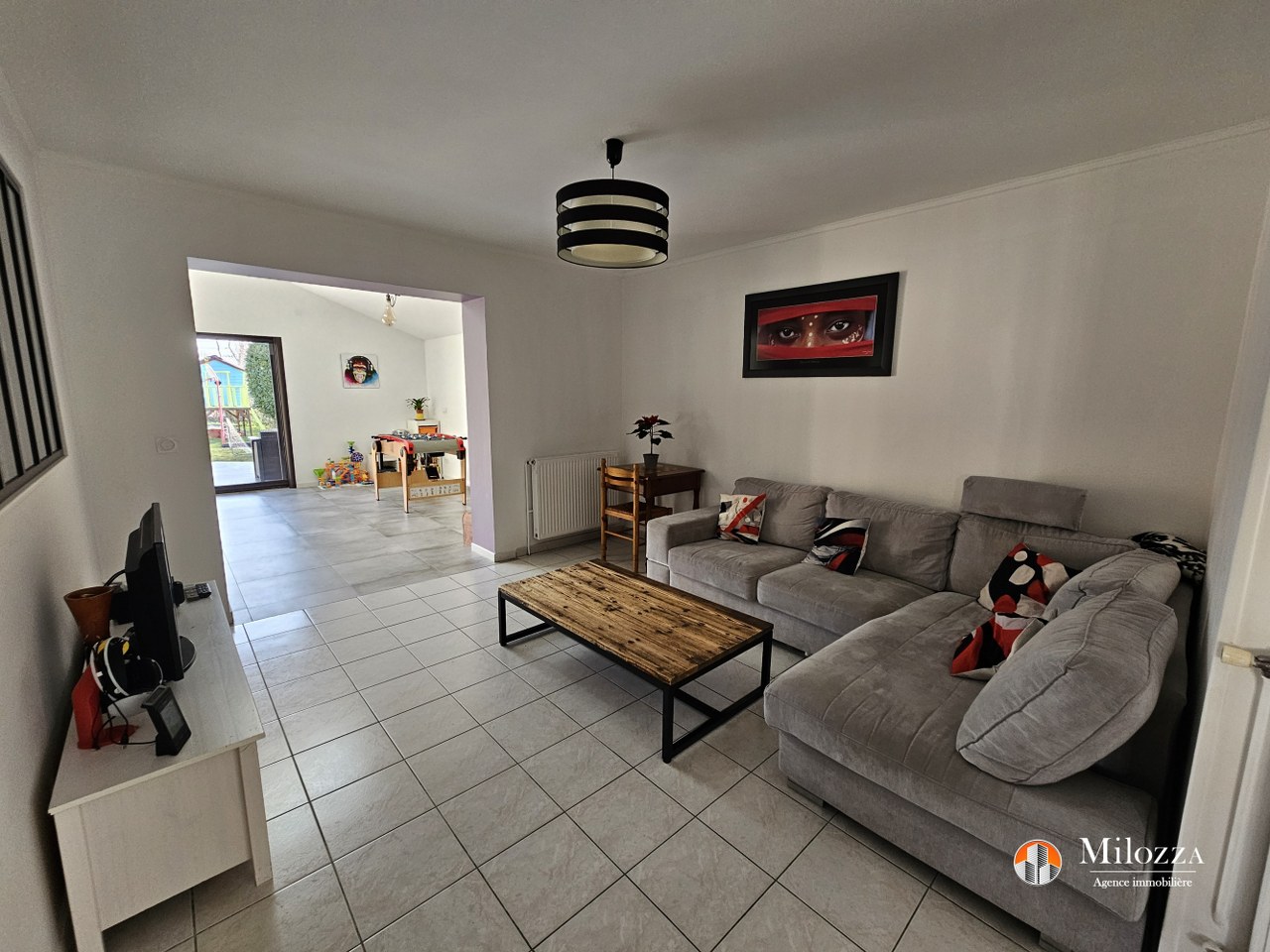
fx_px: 477
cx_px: 635
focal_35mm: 13
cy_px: 476
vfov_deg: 89.9
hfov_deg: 106.2
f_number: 2.2
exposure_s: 1/60
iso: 100
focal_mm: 2.2
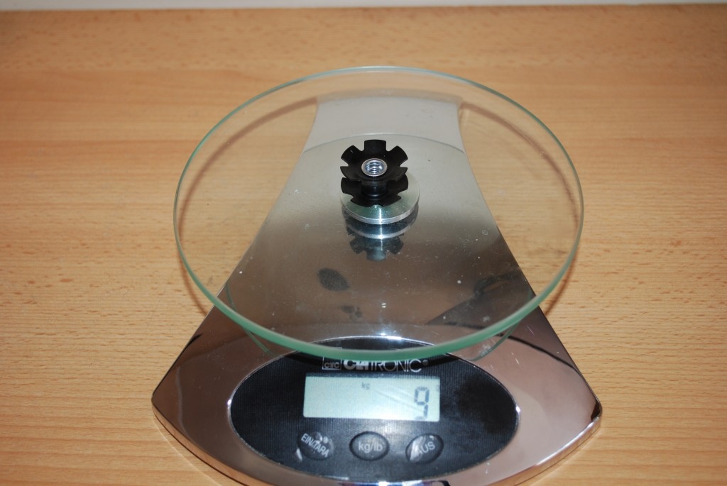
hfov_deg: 41.1
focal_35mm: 48
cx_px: 364
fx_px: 970
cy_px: 243
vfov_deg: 28.1
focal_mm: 32
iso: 200
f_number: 5
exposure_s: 1/60
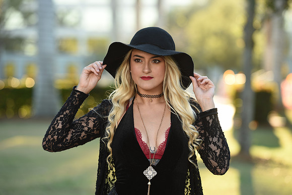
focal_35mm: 145
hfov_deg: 14.2
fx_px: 1176
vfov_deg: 9.5
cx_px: 146
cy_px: 98
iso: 100
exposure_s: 1/125
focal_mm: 145
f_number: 4
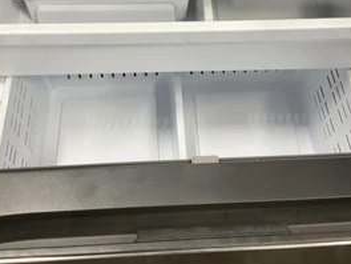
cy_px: 68
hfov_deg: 42.9
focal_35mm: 44
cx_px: 169
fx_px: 446
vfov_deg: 32.3
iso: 200
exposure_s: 1/60
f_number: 1.8
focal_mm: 3
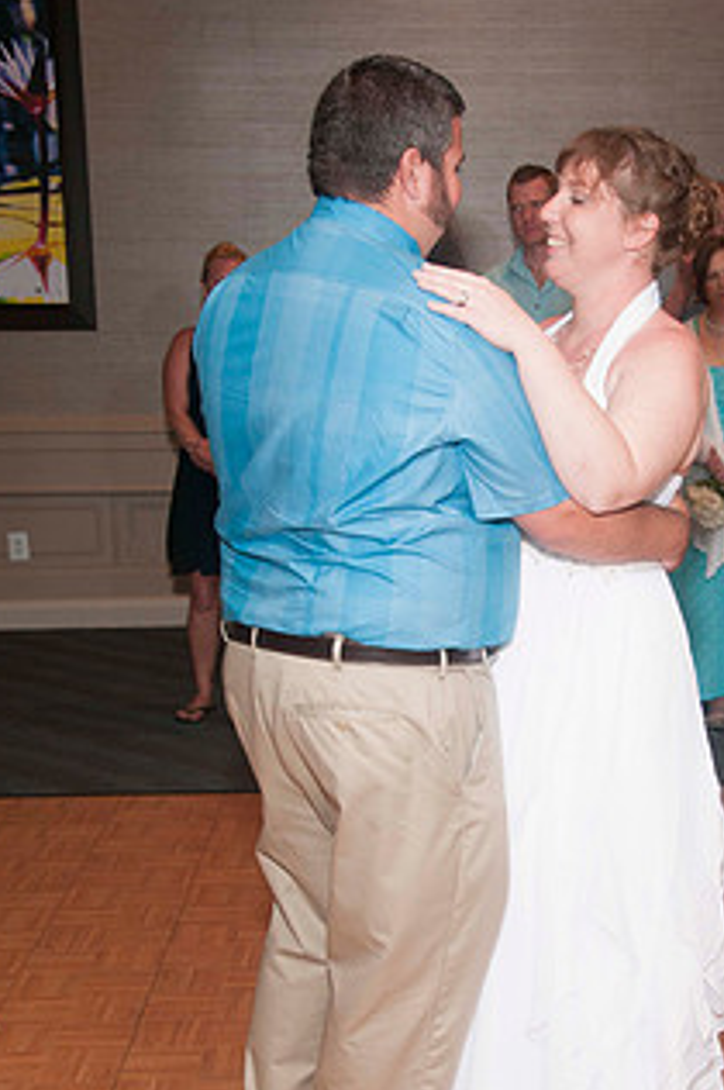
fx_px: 1874
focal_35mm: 62
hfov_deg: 21.8
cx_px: 495
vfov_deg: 32.3
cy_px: 659
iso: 400
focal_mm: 29
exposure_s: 1/60
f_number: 5.6
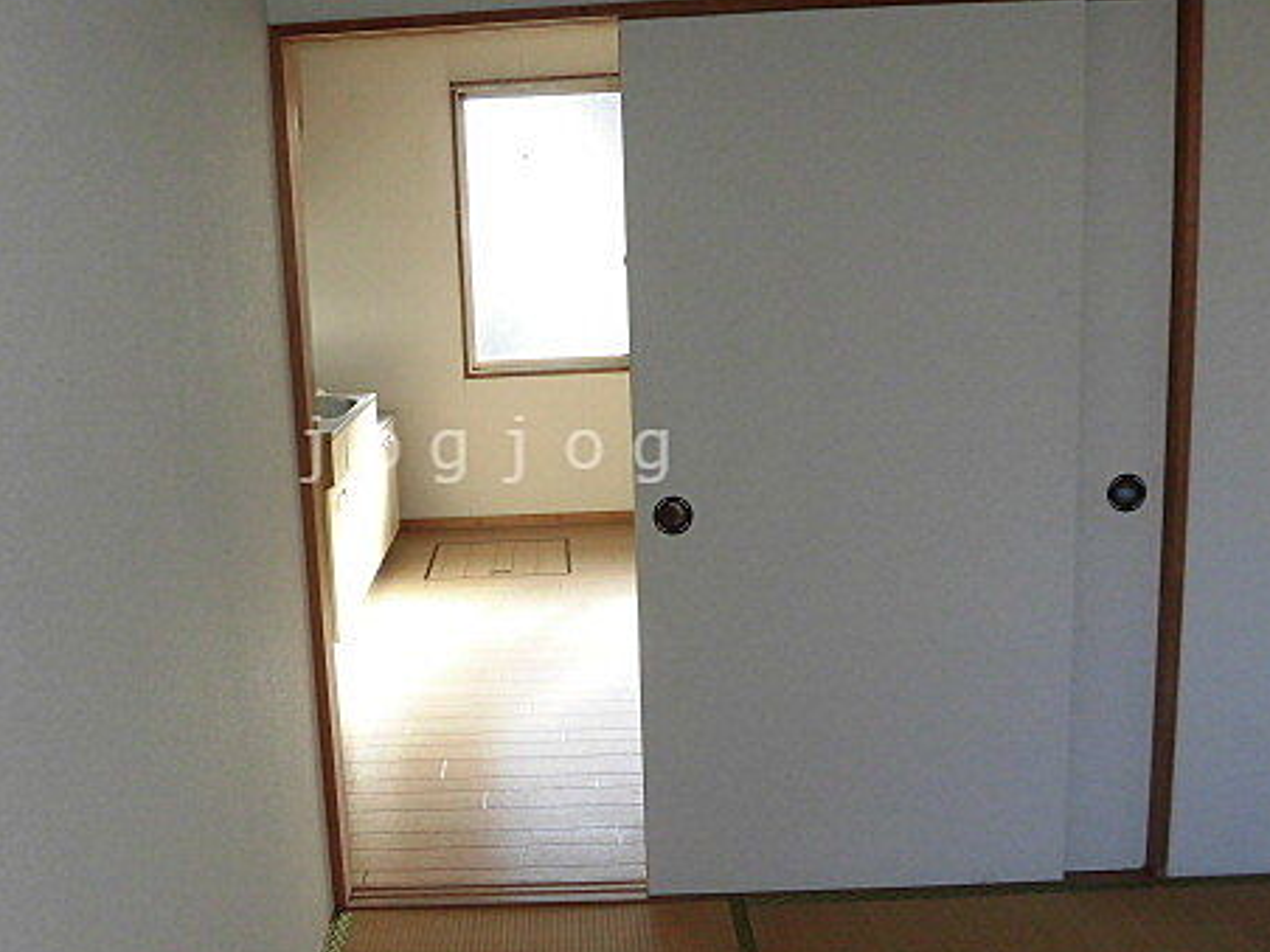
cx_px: 492
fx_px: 1247
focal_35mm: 34
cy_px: 449
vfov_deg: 41.8
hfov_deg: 53.5
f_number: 3.1
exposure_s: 1/100
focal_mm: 4.3
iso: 100
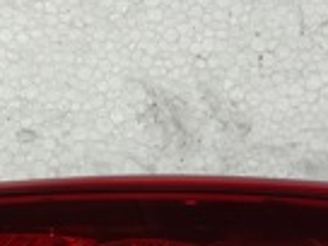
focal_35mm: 136
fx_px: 1289
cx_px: 244
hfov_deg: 14.5
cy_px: 353
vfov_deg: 10.6
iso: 32
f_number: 1.8
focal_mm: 3
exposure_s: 1/100
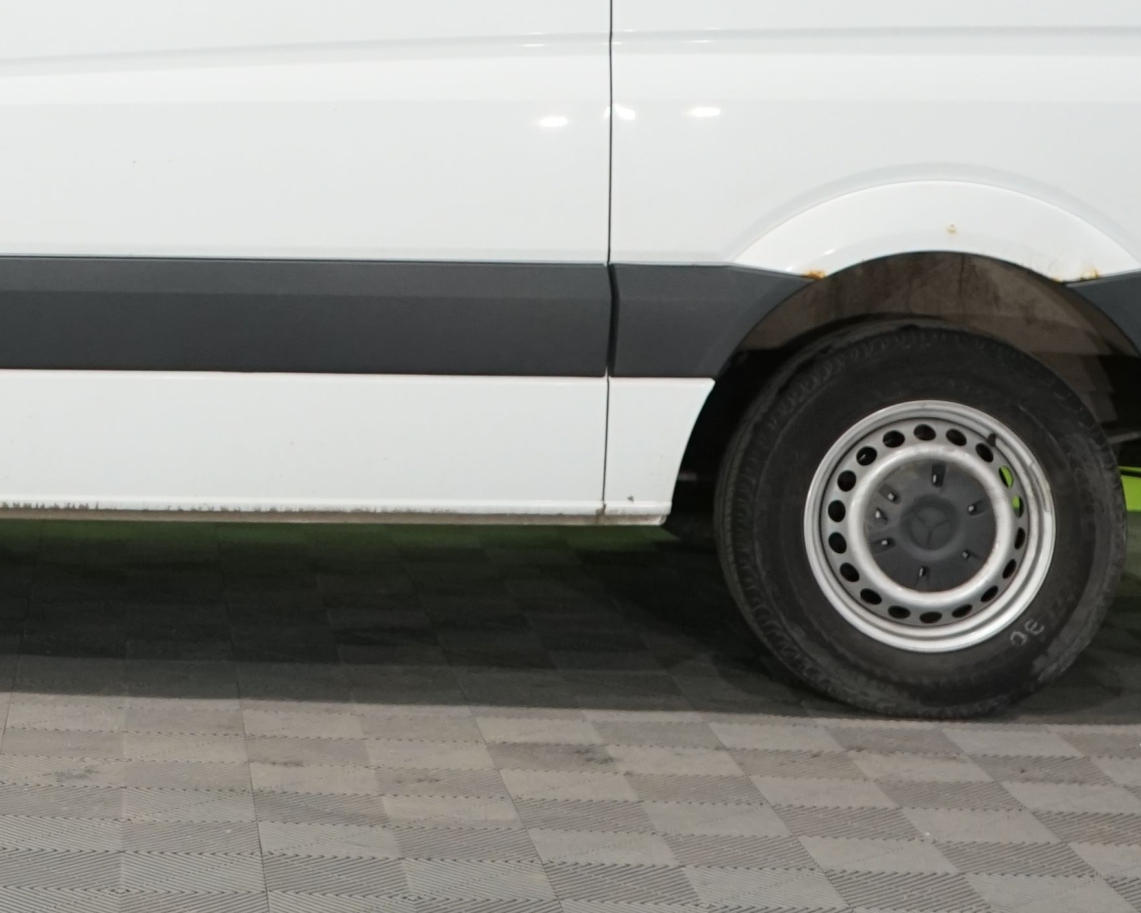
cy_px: -76
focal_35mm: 99
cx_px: 109
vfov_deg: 15.2
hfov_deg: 19.0
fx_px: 3344
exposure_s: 1/30
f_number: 5.6
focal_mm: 31
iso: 1000
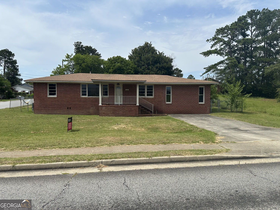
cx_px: 140
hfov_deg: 71.6
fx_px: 194
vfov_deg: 56.8
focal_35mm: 24
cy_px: 105
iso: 80
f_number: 1.78
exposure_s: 1/6211
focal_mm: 6.86
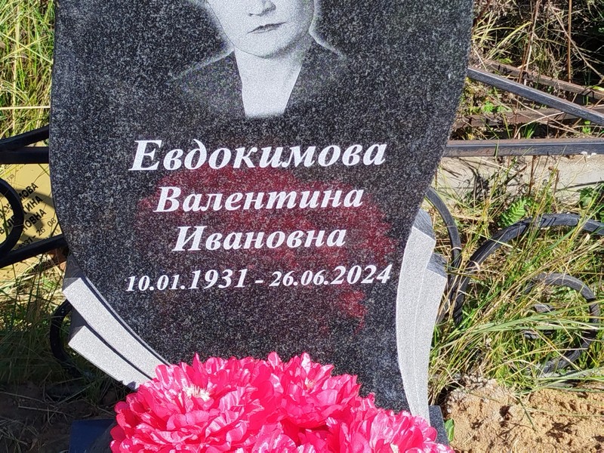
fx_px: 1204
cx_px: 302
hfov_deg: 28.2
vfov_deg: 21.3
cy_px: 226
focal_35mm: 69
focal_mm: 5.31
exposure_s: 1/663
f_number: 1.7
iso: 50
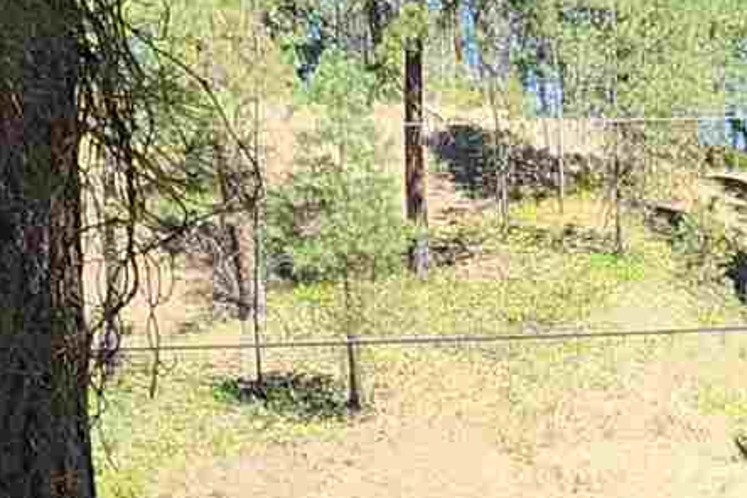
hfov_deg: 10.6
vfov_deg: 7.7
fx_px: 3443
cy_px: 1145
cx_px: 1804
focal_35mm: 166
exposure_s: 1/306
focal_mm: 5.4
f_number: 1.8
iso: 20
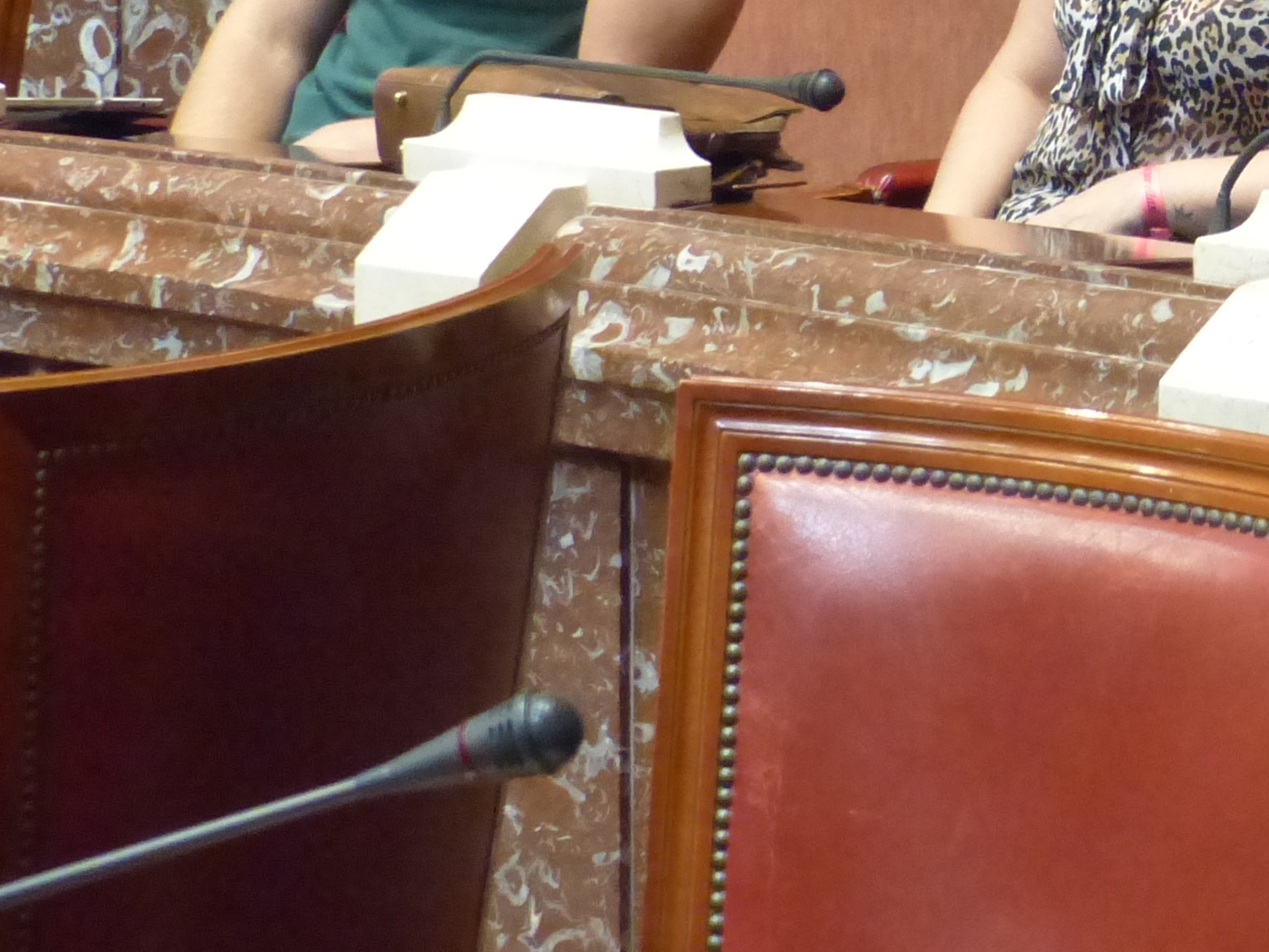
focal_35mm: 125
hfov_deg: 15.2
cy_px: -247
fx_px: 4582
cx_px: 1498
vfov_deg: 11.6
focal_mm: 8.4
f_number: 2.8
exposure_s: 1/25
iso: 800
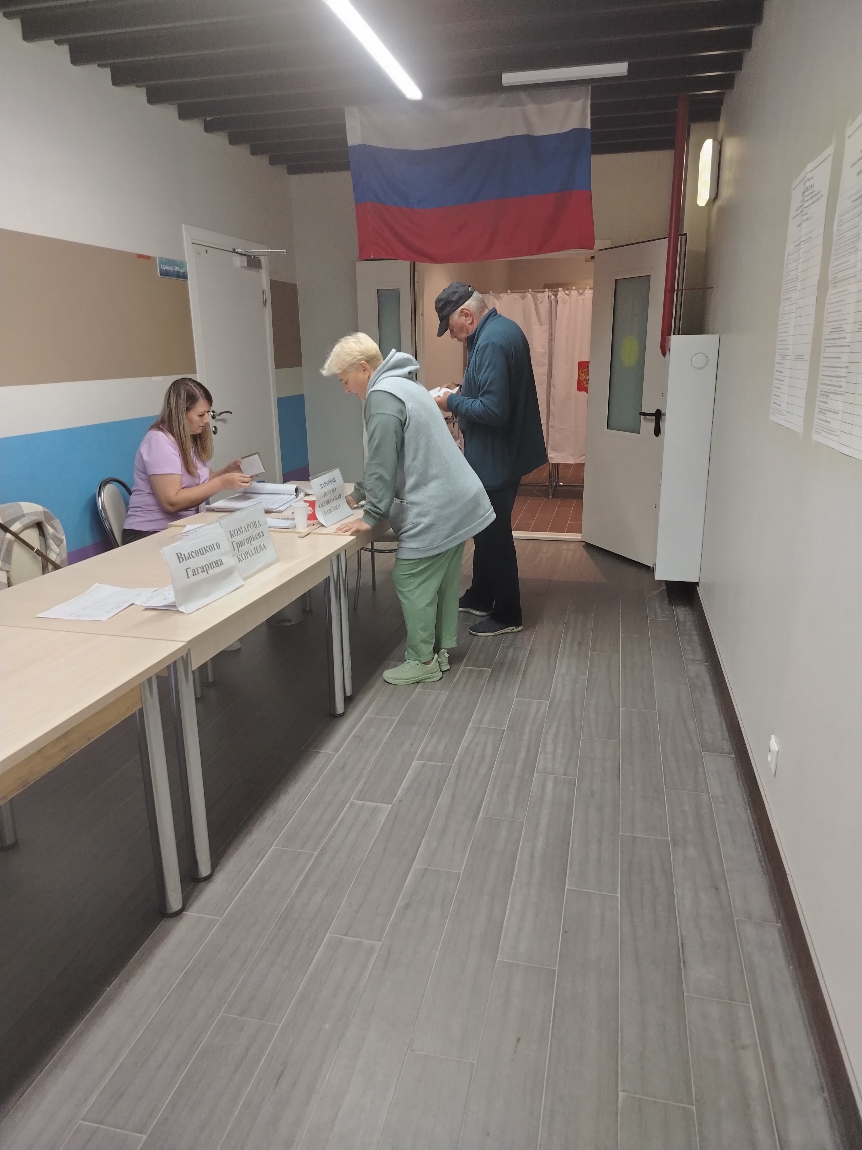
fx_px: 797
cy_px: 575
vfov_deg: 71.6
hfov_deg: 56.8
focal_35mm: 24
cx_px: 431
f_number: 1.75
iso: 434
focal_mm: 5.25
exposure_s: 1/50
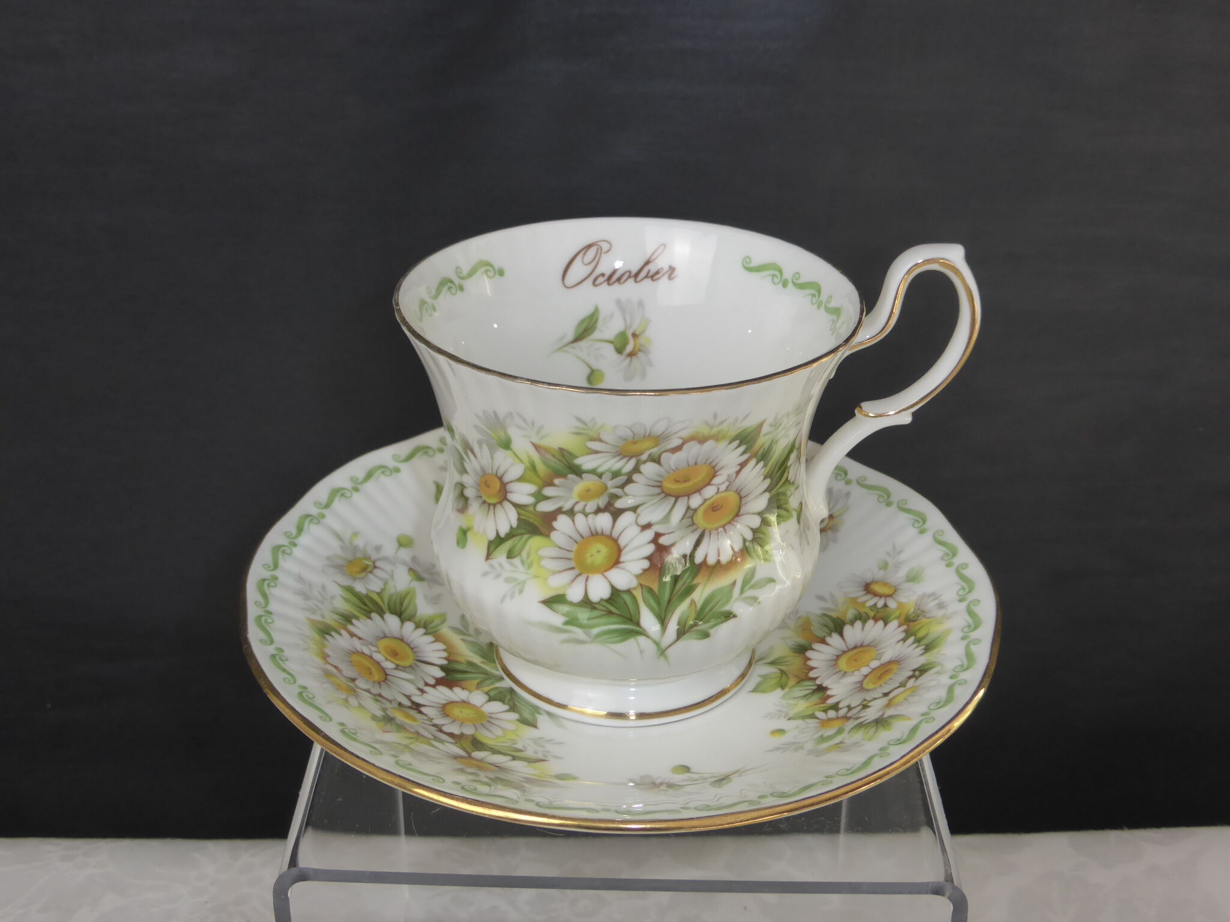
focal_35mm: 44
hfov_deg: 42.9
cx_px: 615
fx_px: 1563
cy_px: 461
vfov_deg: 32.9
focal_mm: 7.9
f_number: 4.1
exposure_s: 1/60
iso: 125
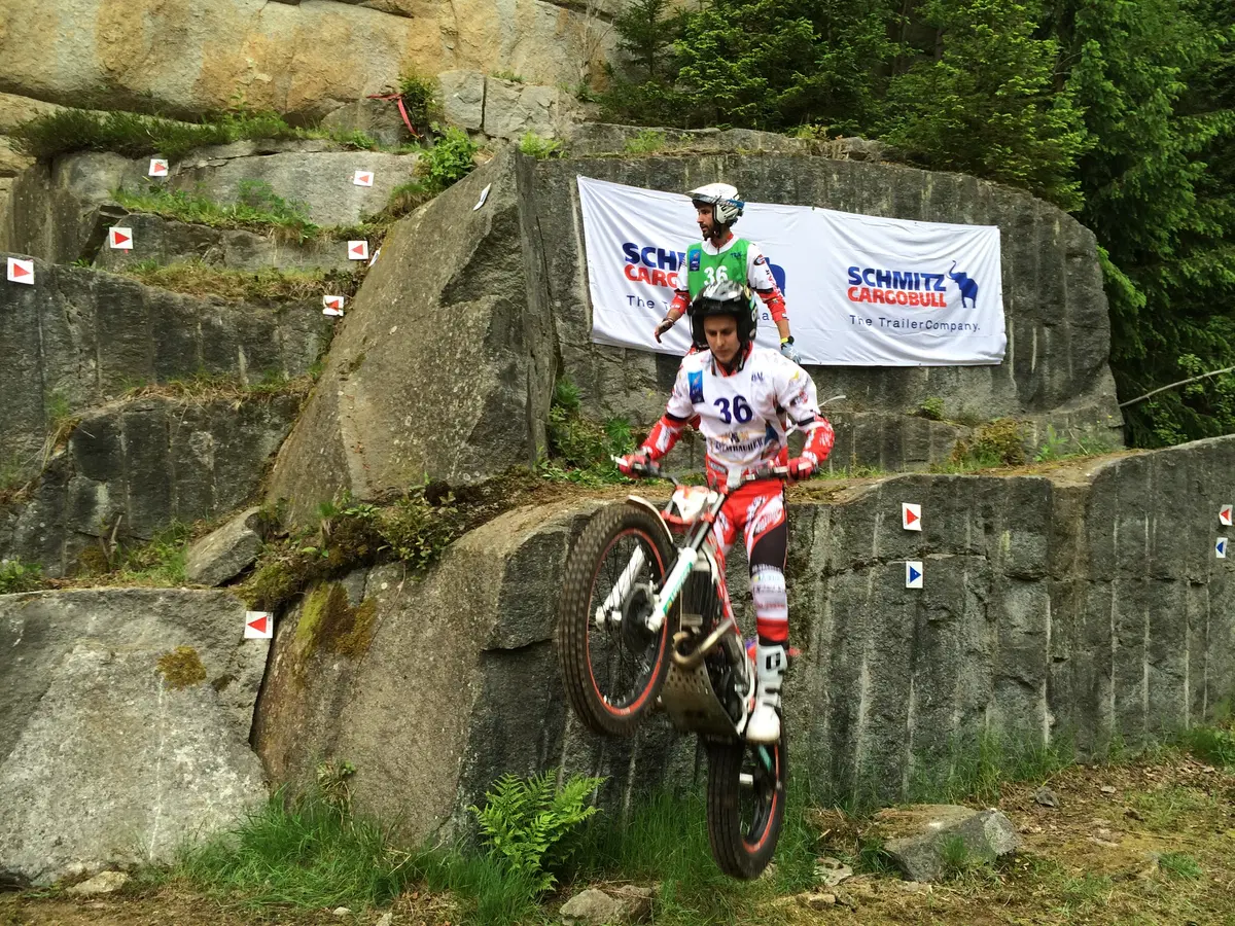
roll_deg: +0.4
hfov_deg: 61.7
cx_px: 618
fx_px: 1035
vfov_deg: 48.2
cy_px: 463
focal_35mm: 29
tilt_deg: -0.9
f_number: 2.2
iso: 32
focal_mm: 4.15
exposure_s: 1/313
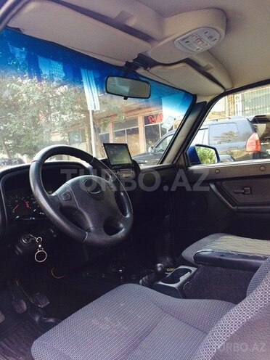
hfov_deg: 48.2
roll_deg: +4.8
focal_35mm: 29
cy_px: 180
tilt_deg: -4.7
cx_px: 135
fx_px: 302
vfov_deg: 61.7
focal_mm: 4.15
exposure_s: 1/33
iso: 40
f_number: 2.2
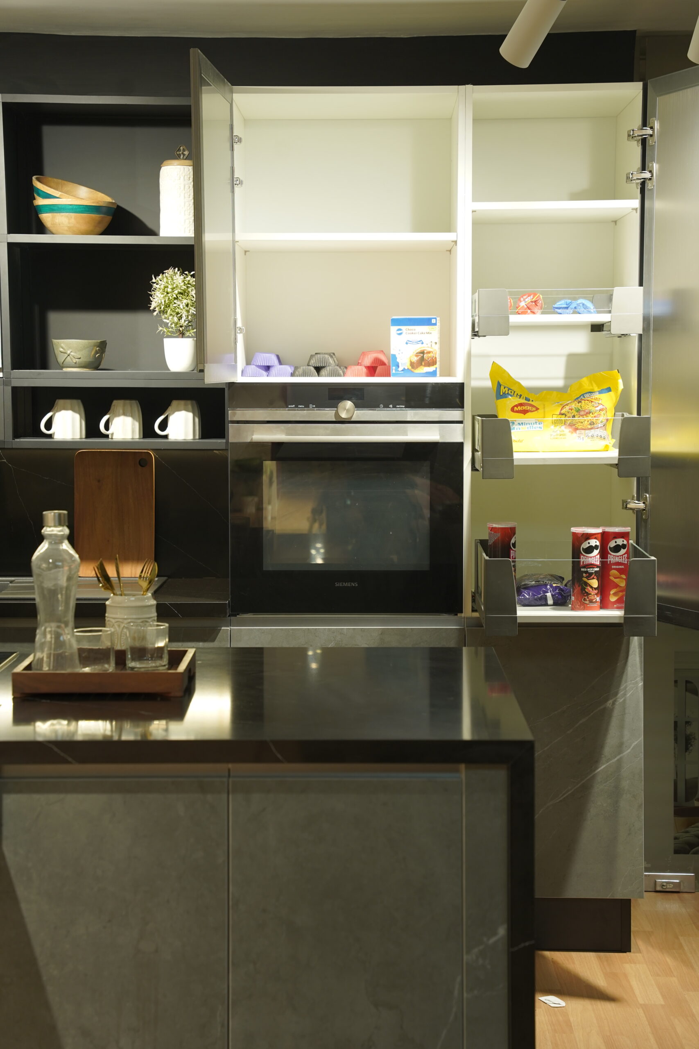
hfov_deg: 19.5
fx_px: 2038
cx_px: 350
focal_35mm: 70
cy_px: 524
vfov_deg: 28.8
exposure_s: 1/30
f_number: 5
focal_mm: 70
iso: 640
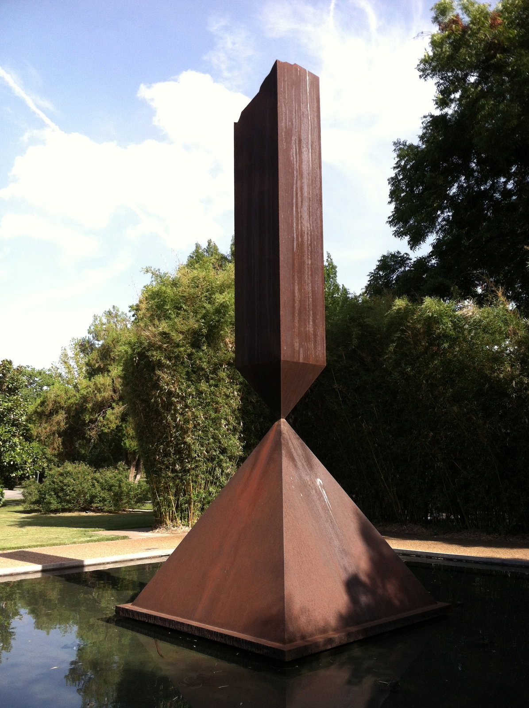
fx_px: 715
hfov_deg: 40.6
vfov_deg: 52.7
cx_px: 264
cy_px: 354
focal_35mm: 35
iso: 80
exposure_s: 1/526
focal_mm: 3.85
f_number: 2.8
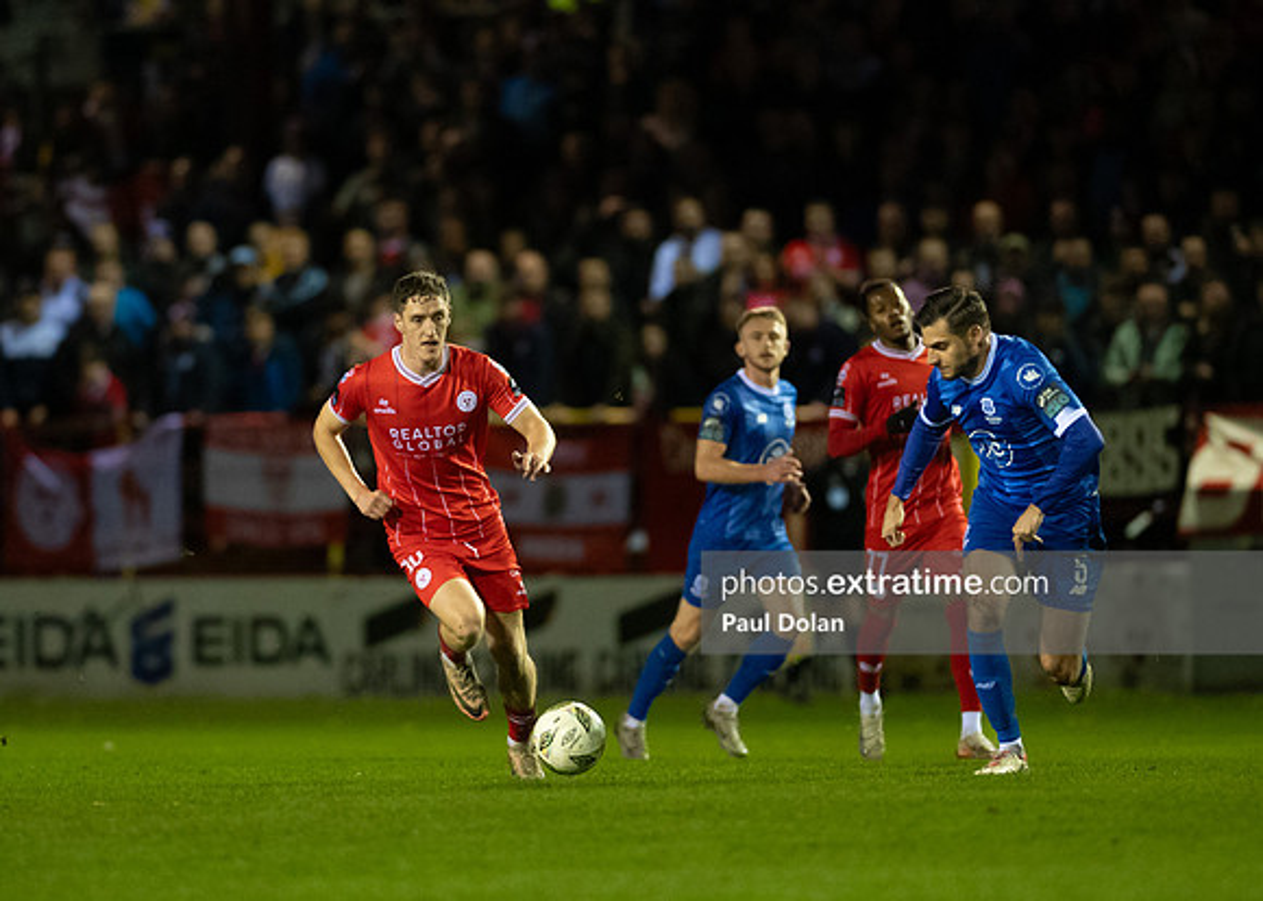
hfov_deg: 4.7
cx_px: 437
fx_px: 15525
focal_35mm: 433
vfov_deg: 3.3
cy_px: 451
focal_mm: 300
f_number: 2.8
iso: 8000
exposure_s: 1/1250
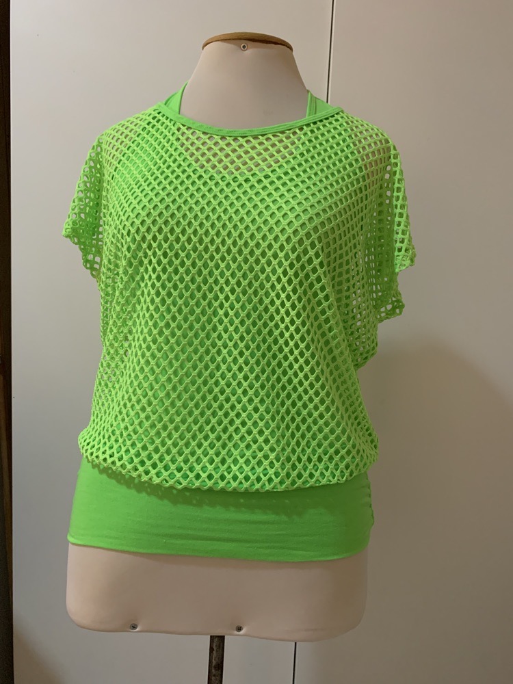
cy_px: 342
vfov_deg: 67.3
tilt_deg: -5.8
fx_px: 514
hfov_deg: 53.1
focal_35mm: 26
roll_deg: -2.6
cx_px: 256
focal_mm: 4.25
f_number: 1.8
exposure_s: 1/57
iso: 400
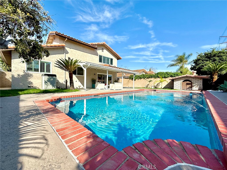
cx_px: 114
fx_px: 92
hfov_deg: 102.1
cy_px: 85
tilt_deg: -0.6
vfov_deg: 85.7
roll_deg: -0.6
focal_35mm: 14
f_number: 2.2
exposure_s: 1/2410
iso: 50
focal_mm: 2.22
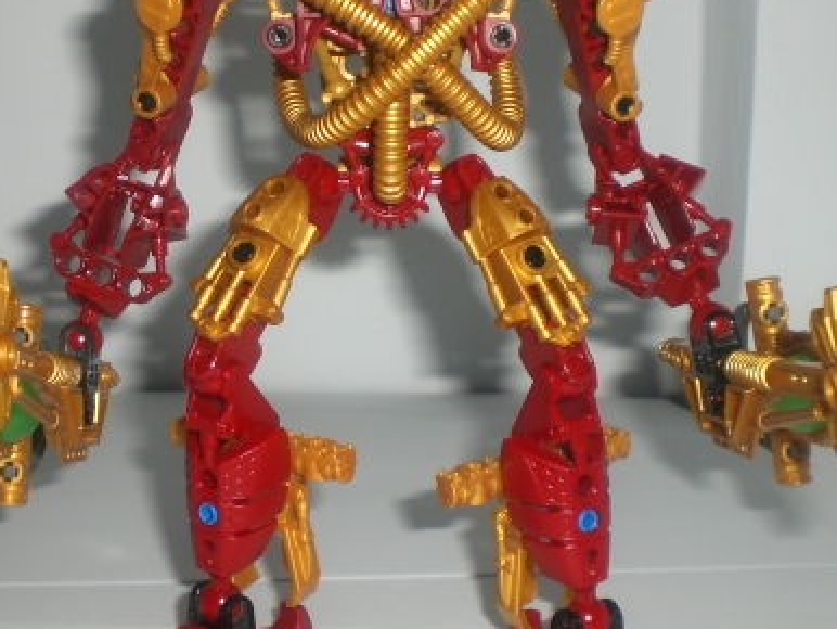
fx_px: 1524
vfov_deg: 23.3
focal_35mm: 63
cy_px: 282
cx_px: 373
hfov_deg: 30.7
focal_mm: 6.3
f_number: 3.1
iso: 50
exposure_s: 1/60
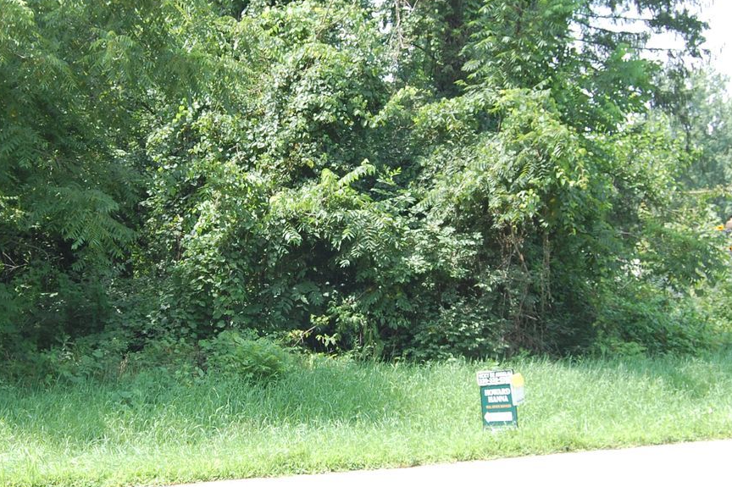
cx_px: 274
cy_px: 227
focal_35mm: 60
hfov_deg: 33.3
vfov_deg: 22.6
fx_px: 1217
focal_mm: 23
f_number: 5.6
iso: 200
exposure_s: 1/125
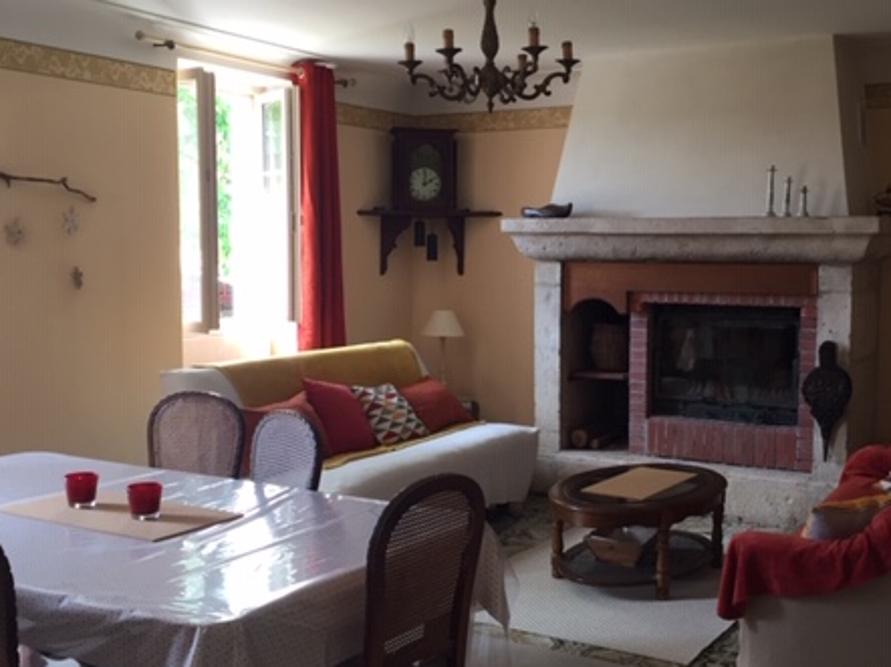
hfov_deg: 44.7
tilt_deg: -5.3
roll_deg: -1.3
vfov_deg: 34.3
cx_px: 504
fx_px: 1080
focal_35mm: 42
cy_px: 339
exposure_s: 1/33
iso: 32
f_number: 2.2
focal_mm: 4.15
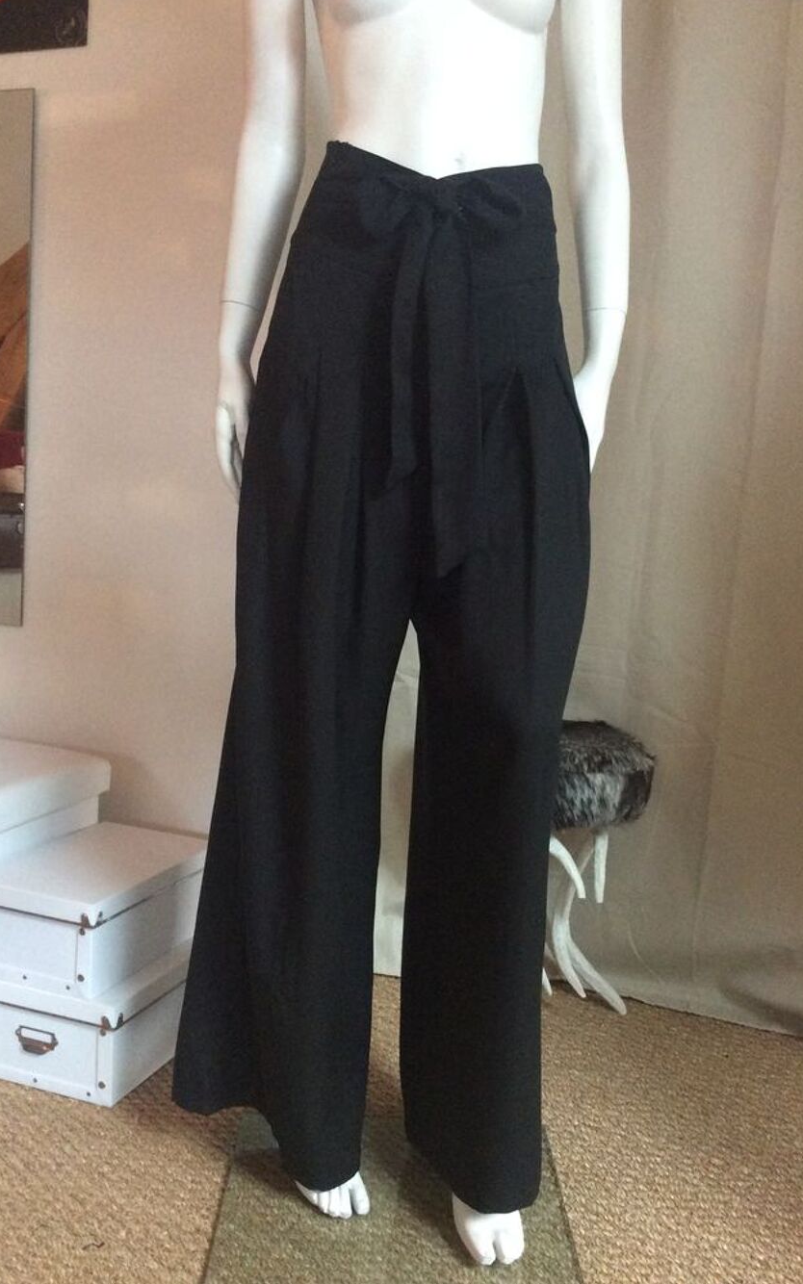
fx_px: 1190
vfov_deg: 56.7
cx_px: 430
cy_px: 642
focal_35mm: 34
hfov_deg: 37.3
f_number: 2.4
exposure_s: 1/20
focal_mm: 3.3
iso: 250
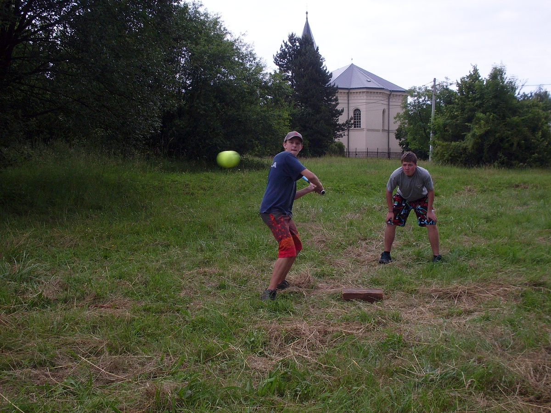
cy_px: 206
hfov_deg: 49.0
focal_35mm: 38
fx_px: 605
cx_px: 276
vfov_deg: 37.7
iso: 80
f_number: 8.4
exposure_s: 1/90
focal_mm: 6.3
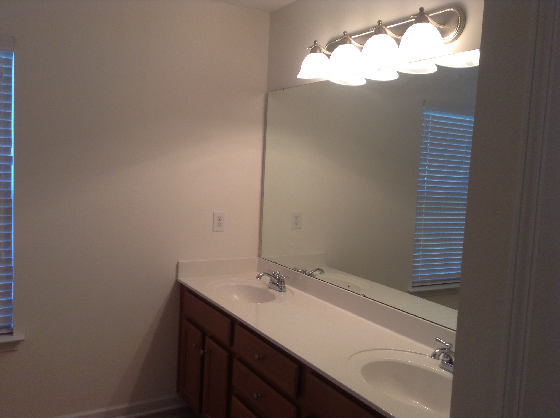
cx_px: 280
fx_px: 533
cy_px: 209
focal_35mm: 33
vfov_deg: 42.8
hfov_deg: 55.4
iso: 40
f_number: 2.4
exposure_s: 1/24
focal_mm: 3.3
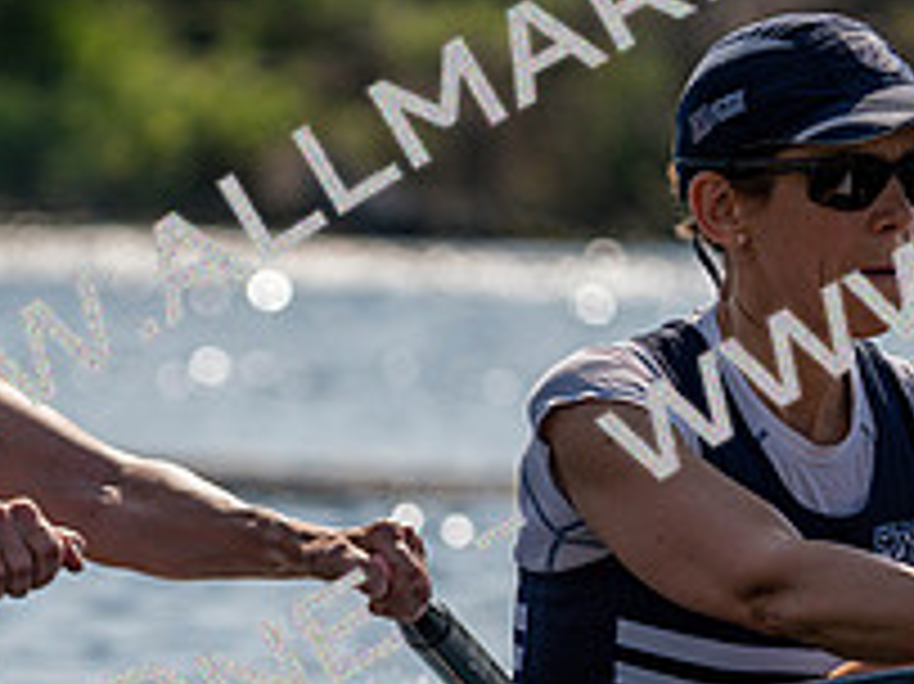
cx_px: 270
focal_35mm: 632
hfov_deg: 3.1
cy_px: 556
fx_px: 16677
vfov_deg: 2.4
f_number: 5.6
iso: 125
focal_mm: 230
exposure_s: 1/1600
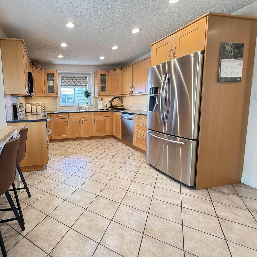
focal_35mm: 18
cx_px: 78
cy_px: 120
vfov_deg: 80.6
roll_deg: +1.1
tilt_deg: -6.7
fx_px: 151
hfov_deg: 77.1
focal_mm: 2.22
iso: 320
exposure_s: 1/60
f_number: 2.2
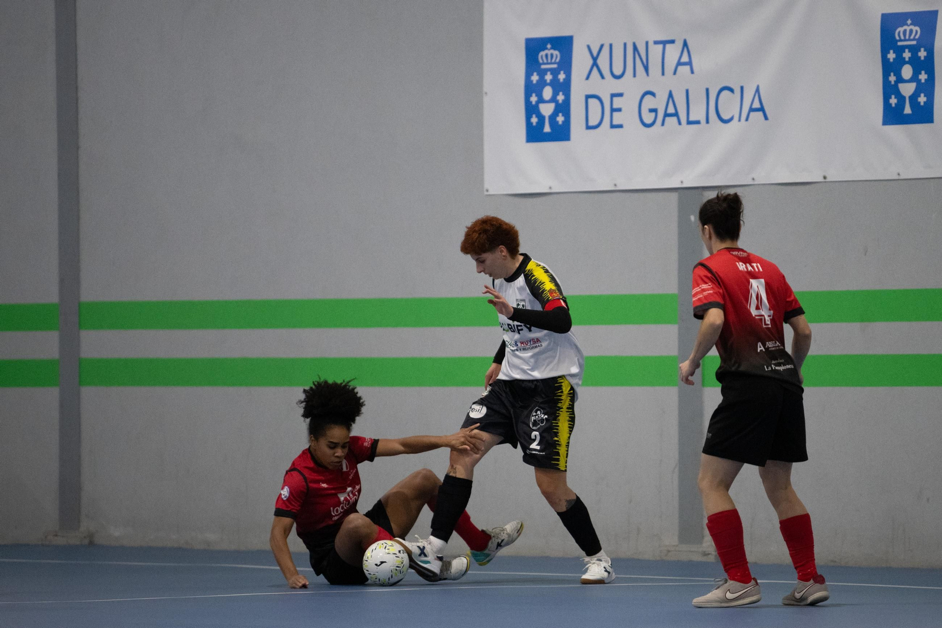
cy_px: 351
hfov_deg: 7.9
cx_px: 545
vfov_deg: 5.3
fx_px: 6829
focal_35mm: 261
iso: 5000
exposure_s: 1/800
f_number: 2.8
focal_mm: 200
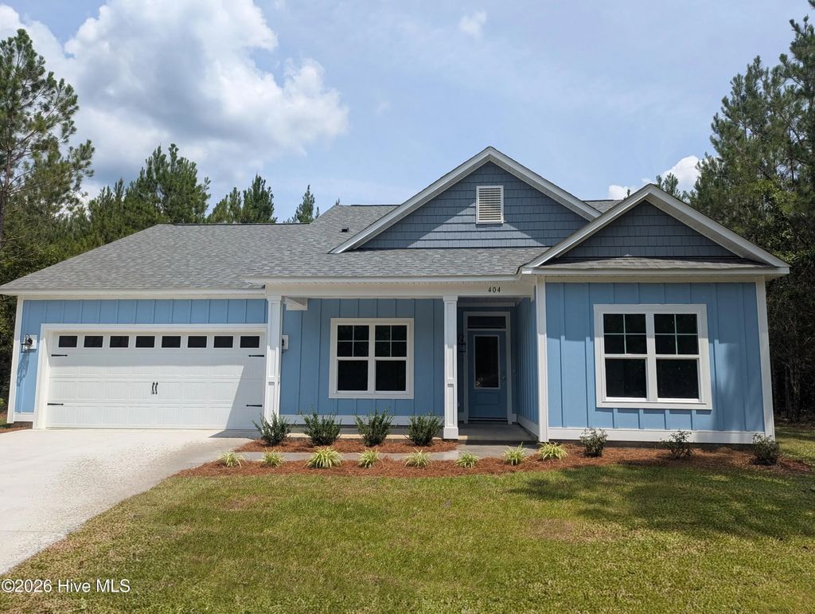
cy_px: 307
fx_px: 566
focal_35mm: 24
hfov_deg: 71.5
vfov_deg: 56.9
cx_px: 408
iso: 46
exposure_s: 1/2513
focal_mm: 6.81
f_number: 1.85
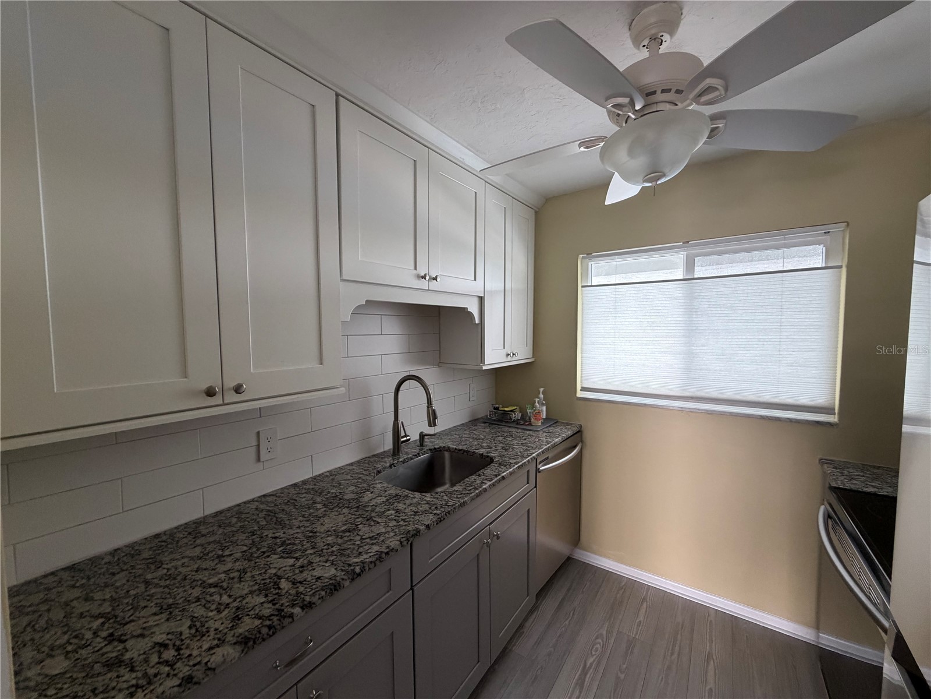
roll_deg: +0.7
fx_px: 377
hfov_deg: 102.1
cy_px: 350
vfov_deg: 85.7
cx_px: 466
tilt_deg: -3.0
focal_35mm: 14
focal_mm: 2.22
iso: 320
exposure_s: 1/92
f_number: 2.2
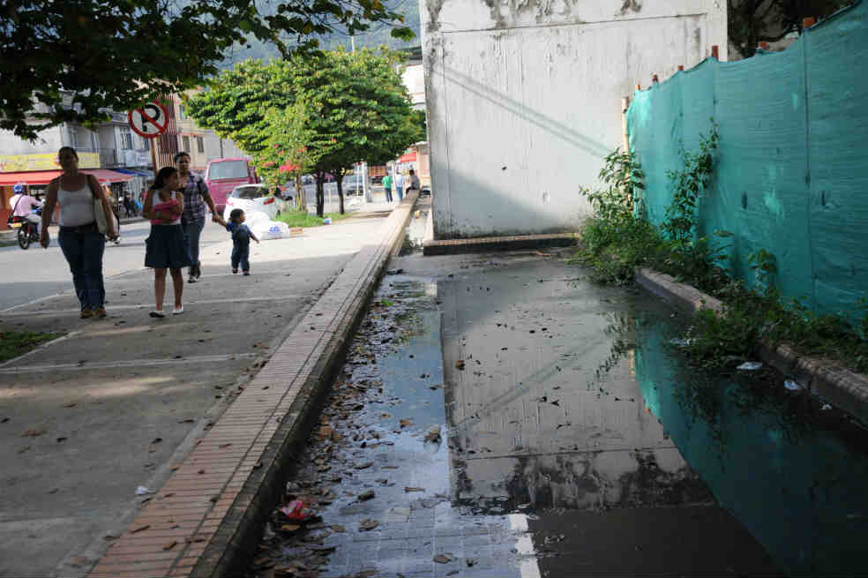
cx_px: 434
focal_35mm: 39
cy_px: 289
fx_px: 940
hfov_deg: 49.6
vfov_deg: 34.2
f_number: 4
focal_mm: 26
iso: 250
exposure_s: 1/500
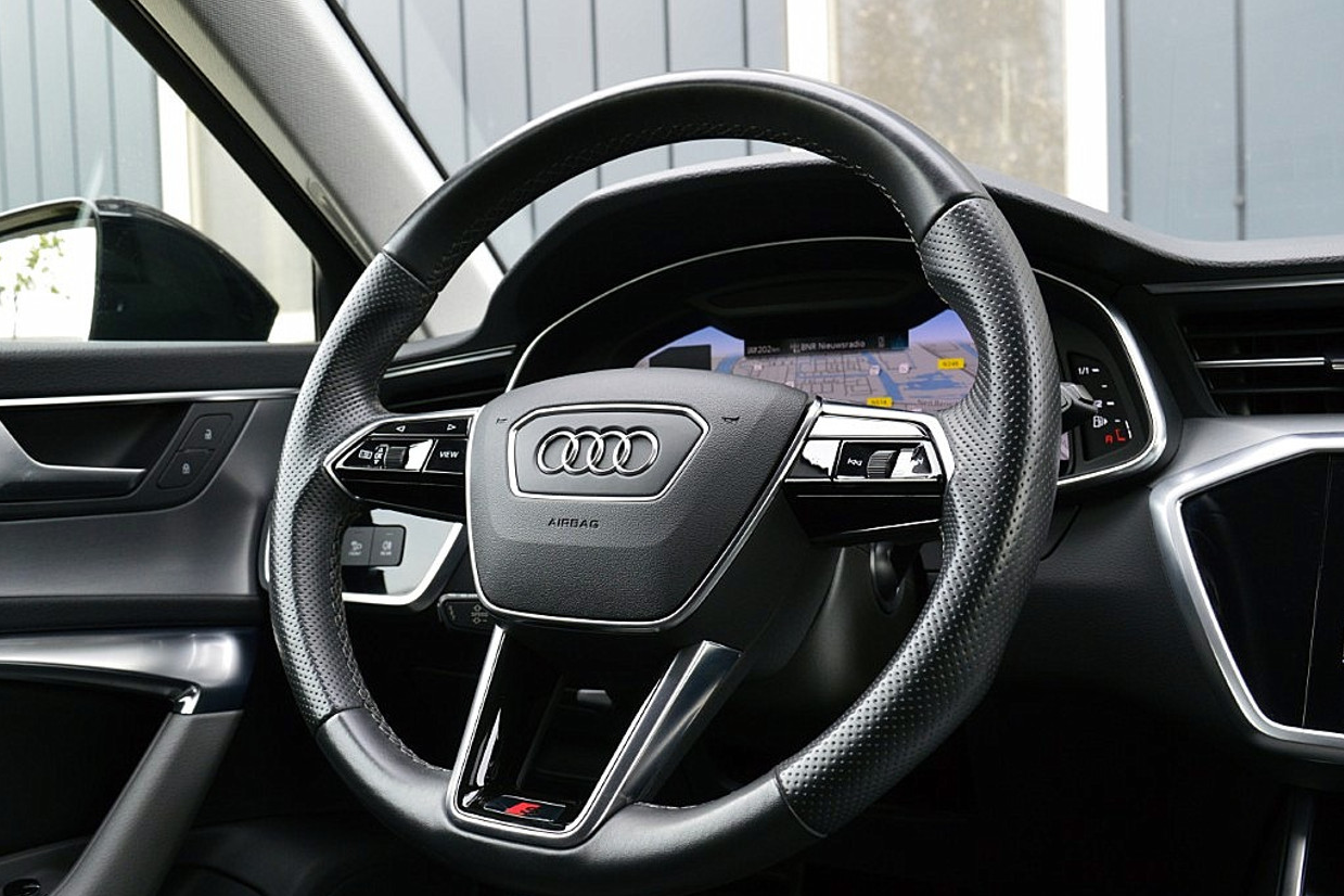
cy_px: 502
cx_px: 601
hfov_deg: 53.6
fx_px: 1328
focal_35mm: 36
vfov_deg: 37.2
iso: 800
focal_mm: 21
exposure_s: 1/60
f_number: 8
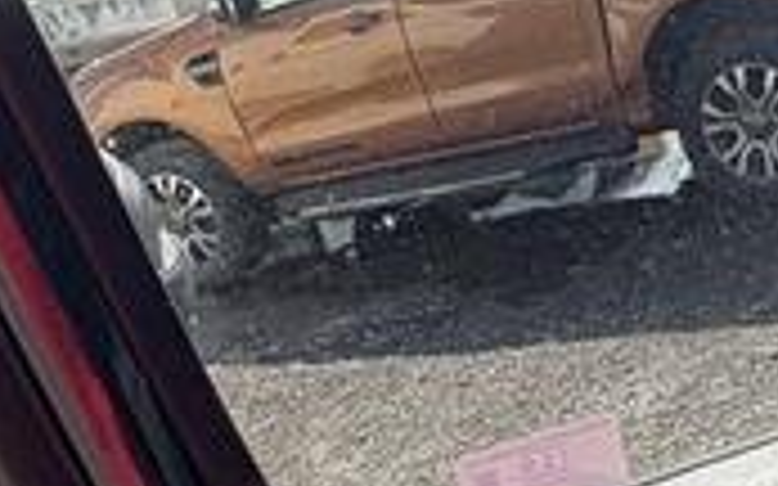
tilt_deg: -10.0
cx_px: 854
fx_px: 1632
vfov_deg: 16.9
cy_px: 342
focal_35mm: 77
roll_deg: +11.5
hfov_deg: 25.0
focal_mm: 2.22
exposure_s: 1/522
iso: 40
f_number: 2.2
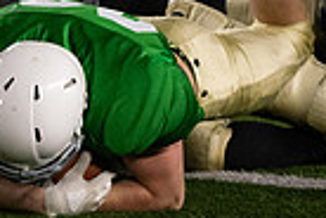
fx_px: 7597
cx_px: -45
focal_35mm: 839
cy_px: -150
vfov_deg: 1.6
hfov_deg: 2.5
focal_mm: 200
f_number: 4.5
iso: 3600
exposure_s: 1/500
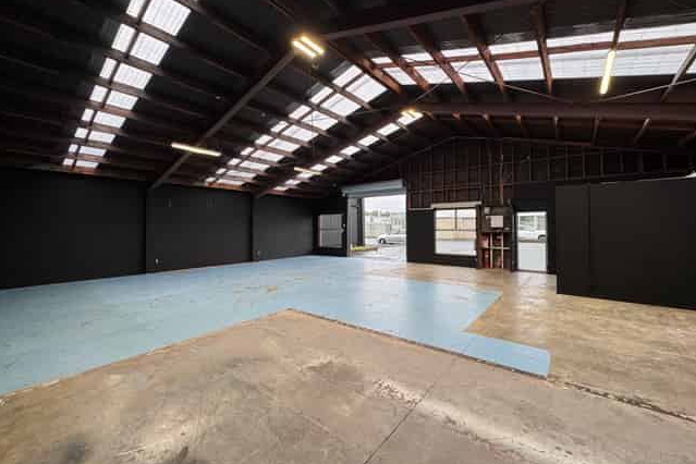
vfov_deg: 77.3
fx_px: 290
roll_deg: -0.2
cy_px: 223
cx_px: 356
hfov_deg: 100.4
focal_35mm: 15
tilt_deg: +0.7
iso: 64
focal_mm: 2.22
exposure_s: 1/100
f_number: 2.2
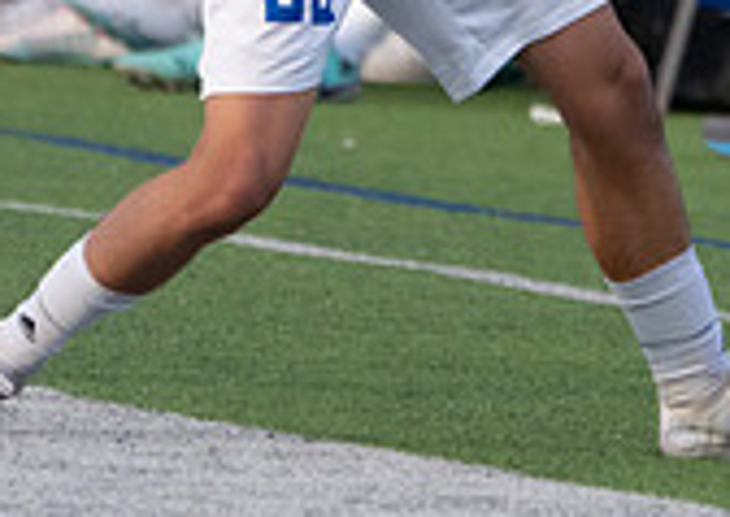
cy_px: -339
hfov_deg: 1.0
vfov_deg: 0.7
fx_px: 42238
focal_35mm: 2043
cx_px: 1101
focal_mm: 400
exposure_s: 1/1250
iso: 1600
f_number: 5.6
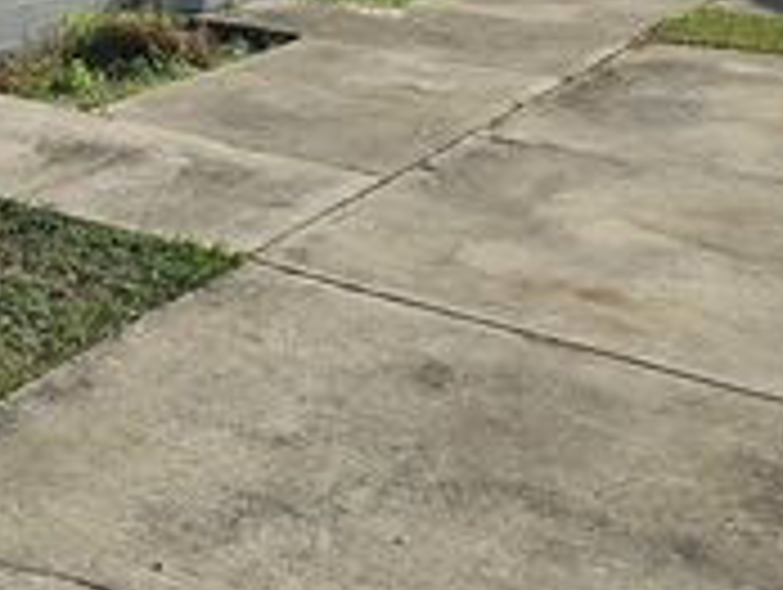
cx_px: -261
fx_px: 1495
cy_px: -151
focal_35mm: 66
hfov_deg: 25.0
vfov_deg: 20.6
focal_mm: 6.3
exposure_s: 1/2000
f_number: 1.7
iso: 25
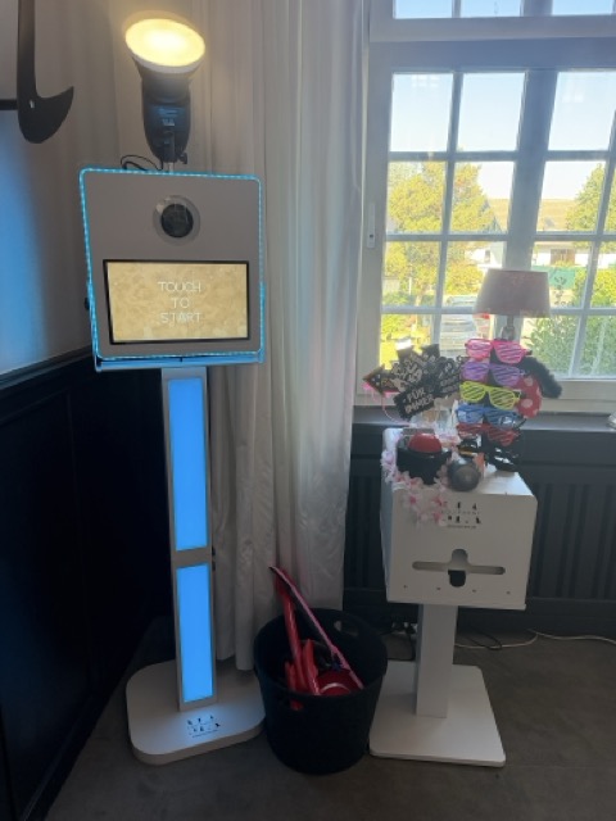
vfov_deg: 71.6
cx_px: 308
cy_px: 410
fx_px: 569
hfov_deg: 56.8
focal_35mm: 24
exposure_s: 1/74
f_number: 1.78
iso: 200
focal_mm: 6.76
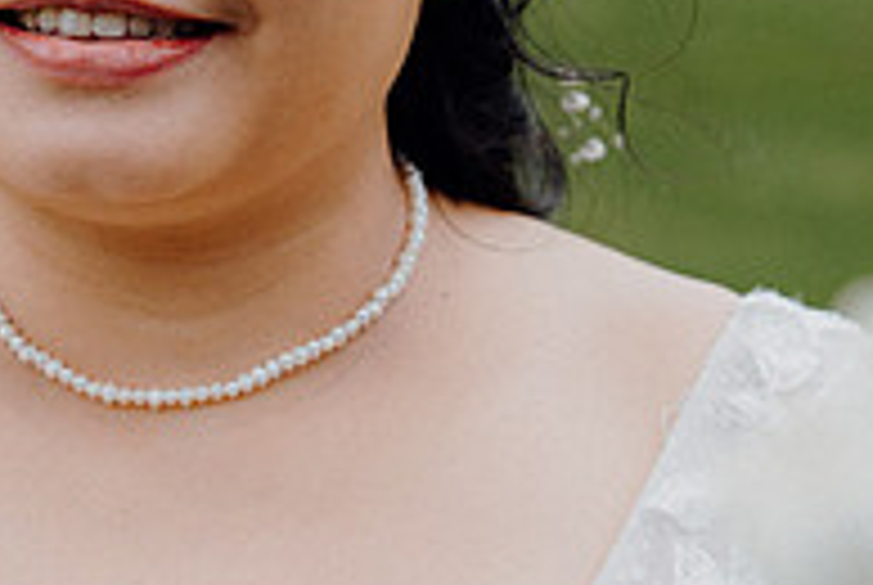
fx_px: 5076
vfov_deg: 6.6
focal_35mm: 209
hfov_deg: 9.8
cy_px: 11
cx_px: 580
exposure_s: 1/160
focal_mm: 70
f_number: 3.5
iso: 640
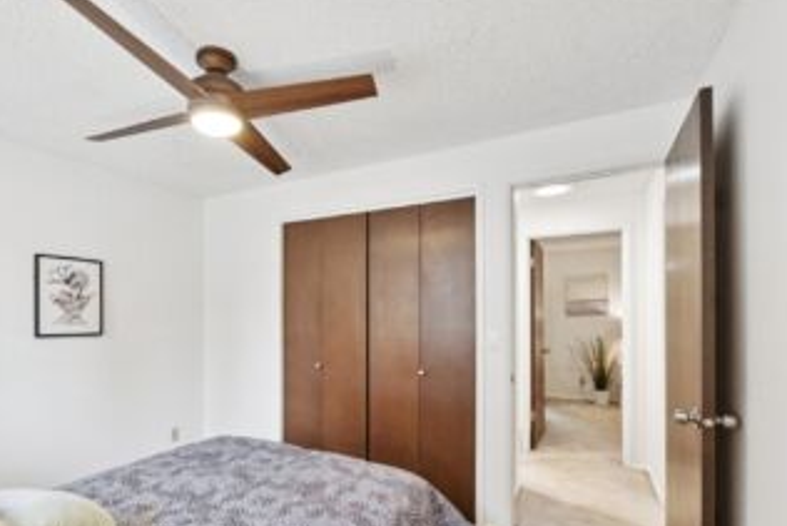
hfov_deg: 86.2
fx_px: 416
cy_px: 315
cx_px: 331
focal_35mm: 19
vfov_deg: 64.0
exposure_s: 1/3.33
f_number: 9
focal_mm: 10
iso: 250
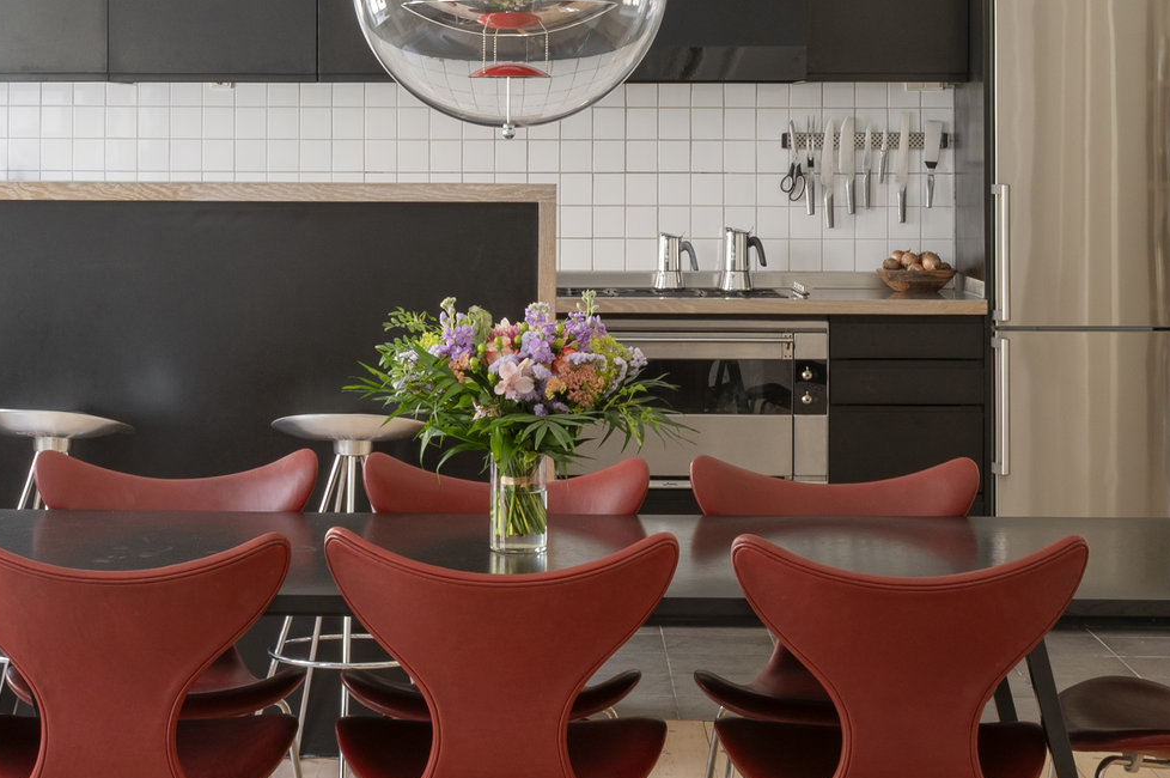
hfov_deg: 22.9
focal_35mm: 89
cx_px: 482
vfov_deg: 15.2
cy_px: 133
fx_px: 2890
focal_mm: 29
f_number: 11
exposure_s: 1/1.67
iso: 100
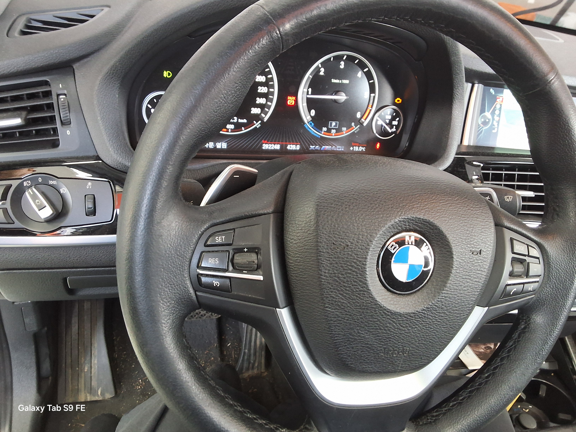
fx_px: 466
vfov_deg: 49.7
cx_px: 288
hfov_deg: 63.4
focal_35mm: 28
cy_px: 216
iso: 200
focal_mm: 2.91
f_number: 1.9
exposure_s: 1/40
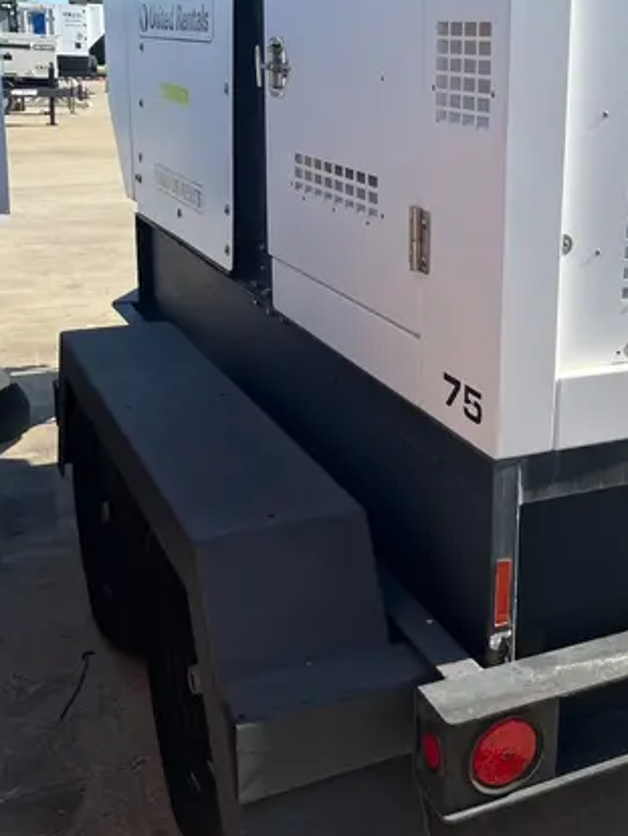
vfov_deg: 40.9
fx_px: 1112
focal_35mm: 46
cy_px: 308
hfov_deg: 30.6
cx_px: 521
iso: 50
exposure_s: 1/2062
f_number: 1.6
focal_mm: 5.1
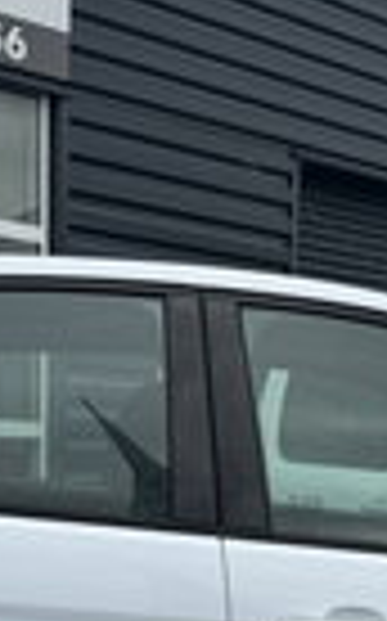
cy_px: 686
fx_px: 1590
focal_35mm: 94
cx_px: 284
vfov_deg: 21.0
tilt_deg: -8.9
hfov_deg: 13.8
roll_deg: -1.5
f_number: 1.78
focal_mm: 6.76
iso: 80
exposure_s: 1/2041
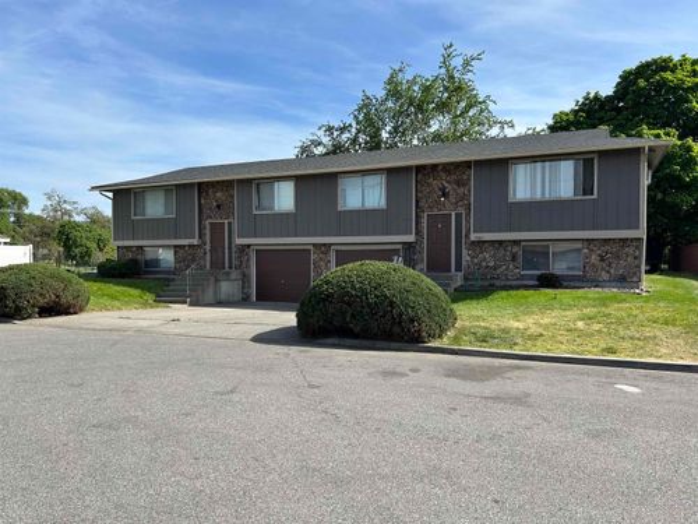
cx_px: 349
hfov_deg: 67.3
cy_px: 262
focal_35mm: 26
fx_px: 524
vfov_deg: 53.1
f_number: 1.5
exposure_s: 1/3356
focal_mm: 5.7
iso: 50
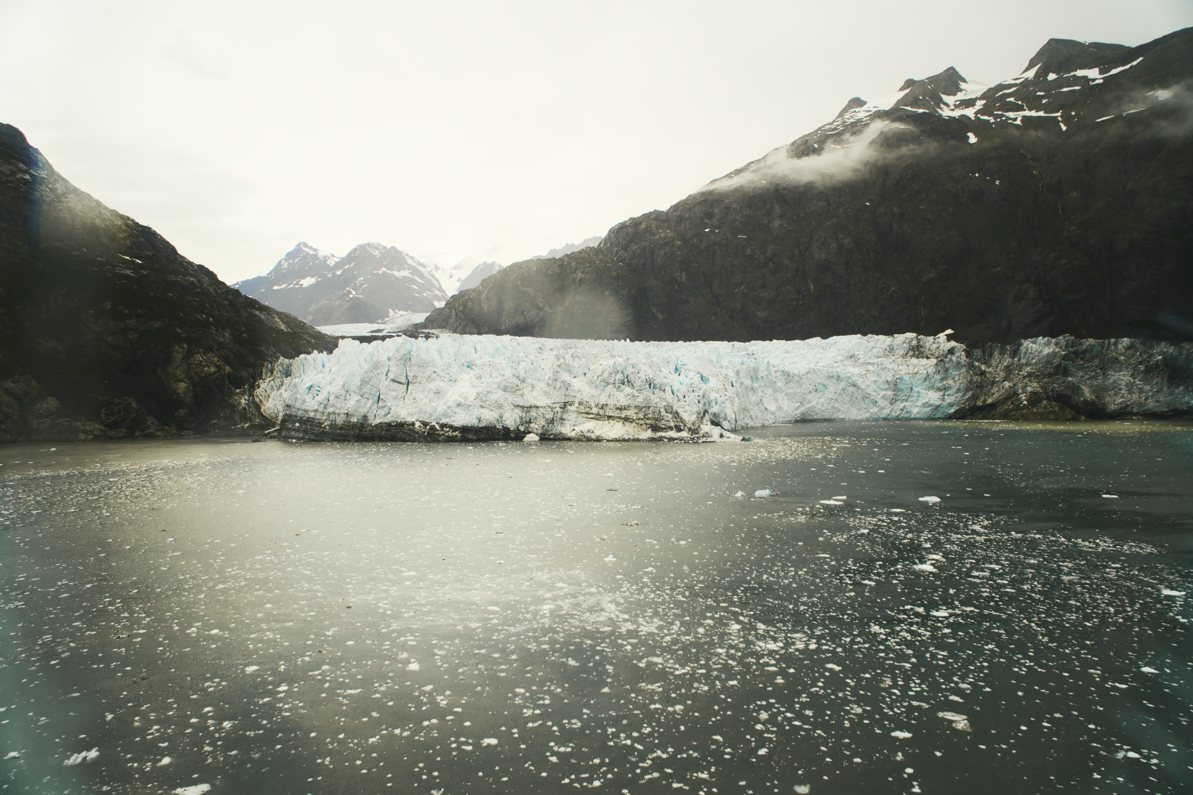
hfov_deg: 67.4
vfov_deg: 47.9
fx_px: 895
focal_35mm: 27
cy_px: 398
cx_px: 596
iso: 100
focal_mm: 18
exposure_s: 1/200
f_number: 4
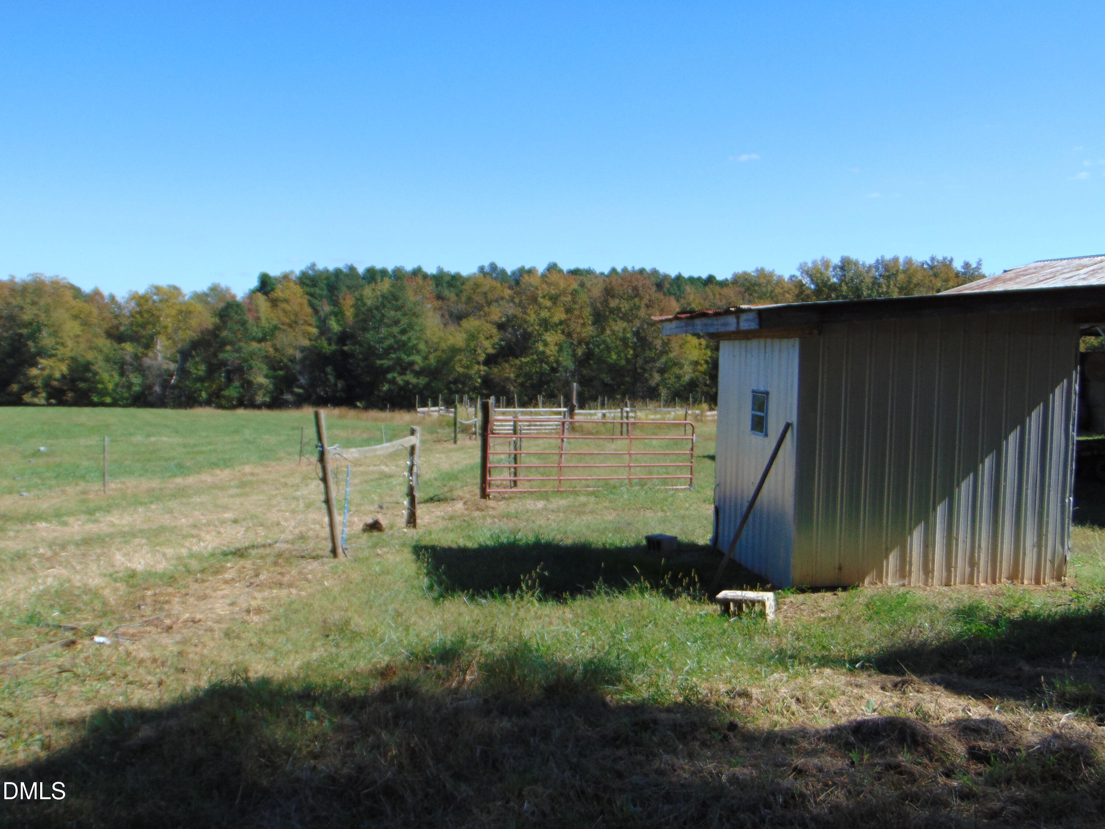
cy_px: 414
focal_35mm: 35
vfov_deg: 40.7
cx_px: 552
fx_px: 1117
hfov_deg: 52.6
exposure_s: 1/1000
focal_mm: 6.3
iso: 80
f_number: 3.2
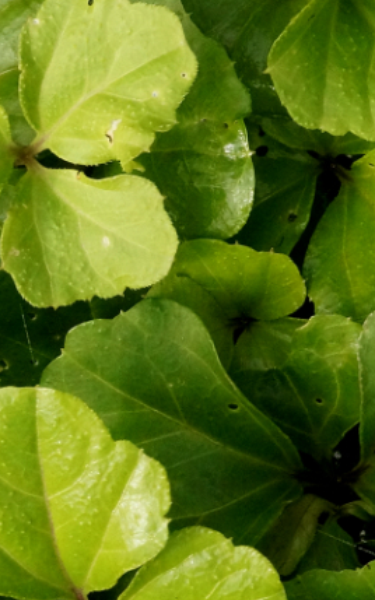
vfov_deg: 4.9
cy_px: 434
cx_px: -32
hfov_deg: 3.1
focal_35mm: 428
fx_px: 7001
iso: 2500
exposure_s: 1/160
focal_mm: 100
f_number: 14
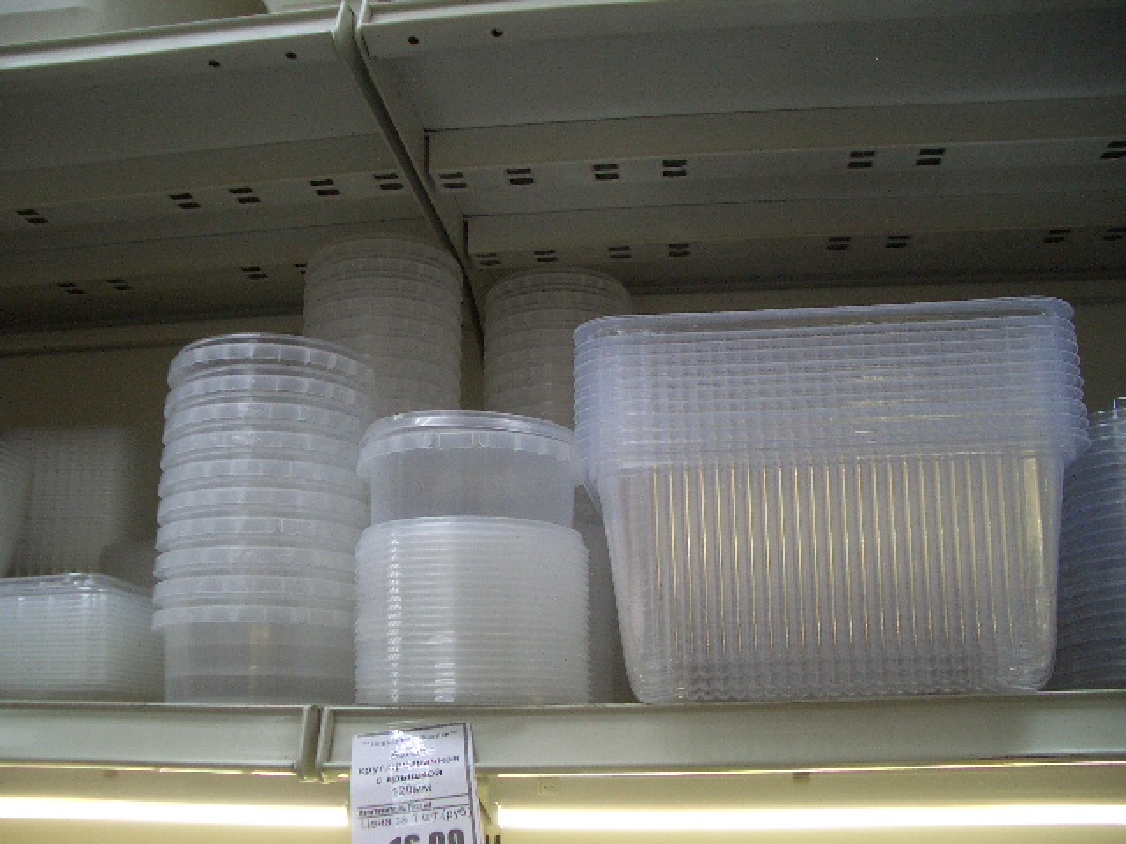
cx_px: 563
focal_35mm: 35
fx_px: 1138
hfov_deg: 52.6
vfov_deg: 40.7
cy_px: 422
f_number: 2.6
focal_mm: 5.8
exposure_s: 1/80
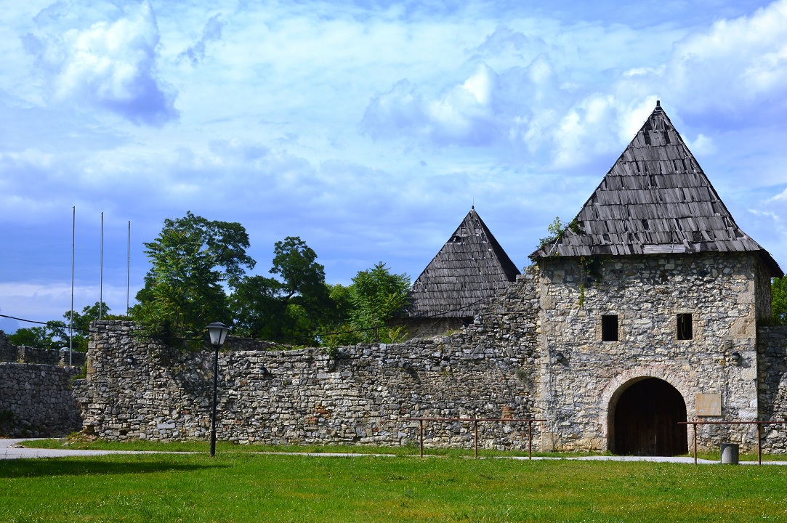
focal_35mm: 60
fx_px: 1310
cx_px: 394
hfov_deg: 33.4
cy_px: 262
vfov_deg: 22.6
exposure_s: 1/500
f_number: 11
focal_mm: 40
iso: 220
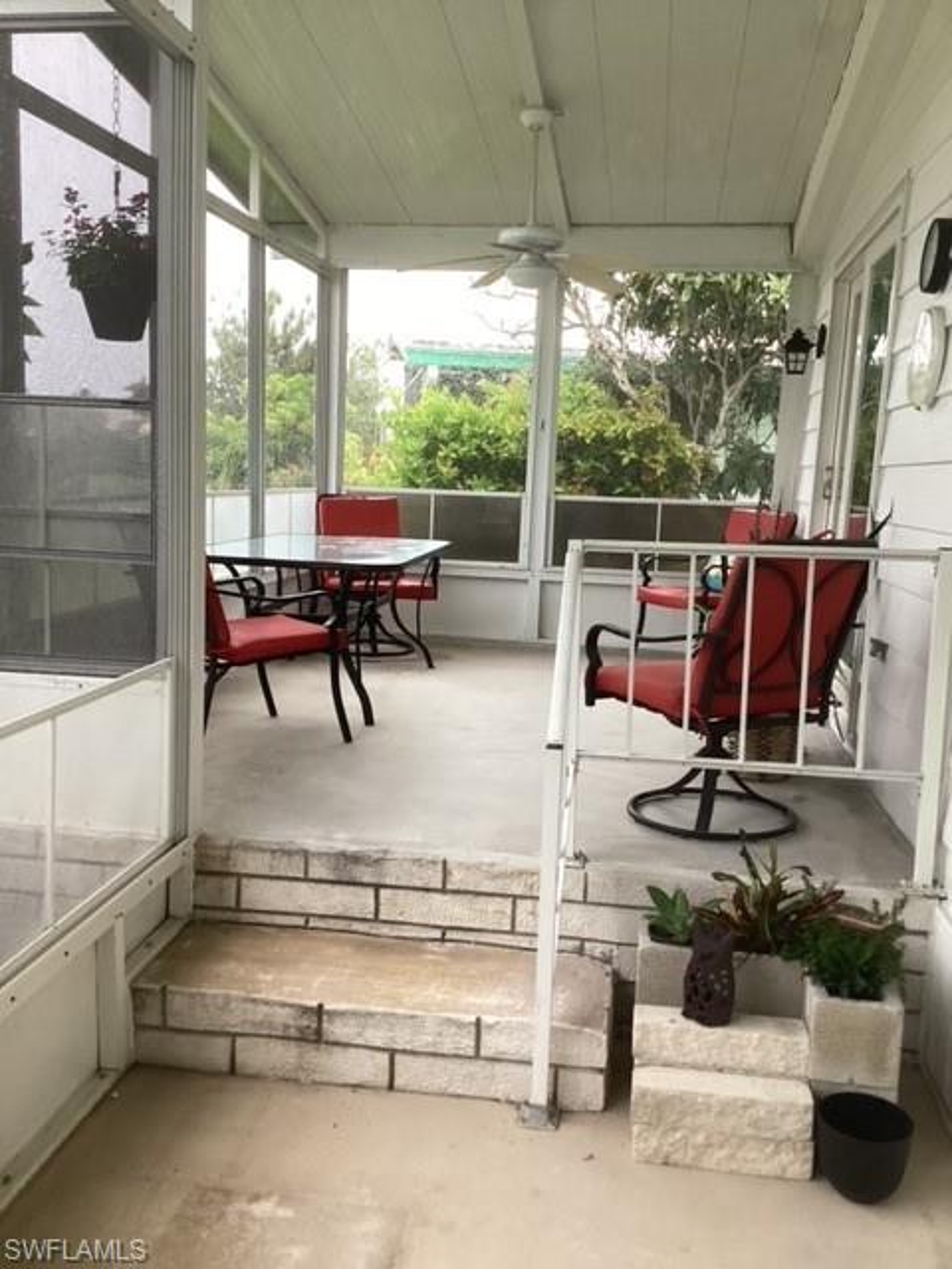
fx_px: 1137
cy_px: 634
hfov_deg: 45.4
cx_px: 476
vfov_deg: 58.4
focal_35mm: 31
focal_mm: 3.3
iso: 160
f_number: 2.4
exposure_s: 1/60
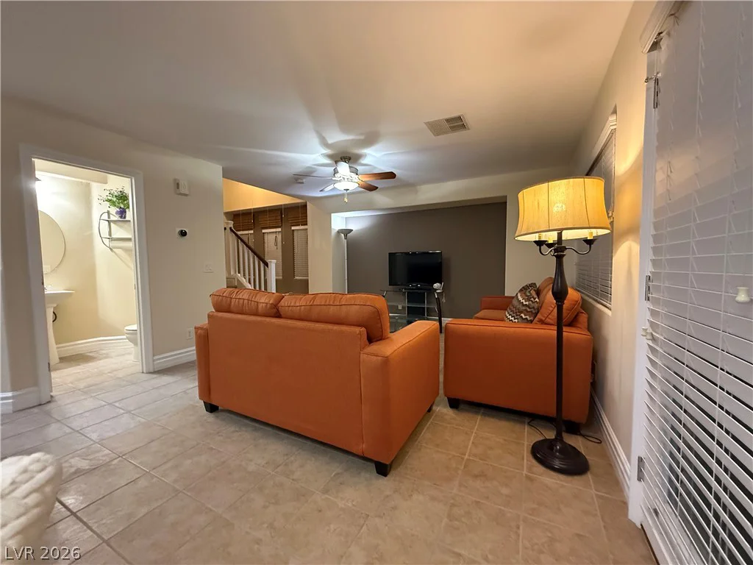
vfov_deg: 85.7
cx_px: 376
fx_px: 305
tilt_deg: -2.9
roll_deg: +0.7
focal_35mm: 14
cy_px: 282
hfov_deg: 102.1
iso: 800
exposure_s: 1/60
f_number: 2.2
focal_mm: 2.22
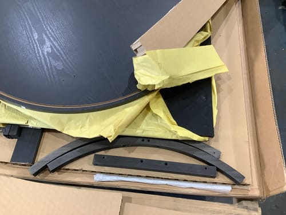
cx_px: 143
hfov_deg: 58.4
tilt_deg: -58.4
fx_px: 256
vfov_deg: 45.4
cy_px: 108
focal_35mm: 31
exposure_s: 1/50
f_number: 2.4
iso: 200
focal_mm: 3.3
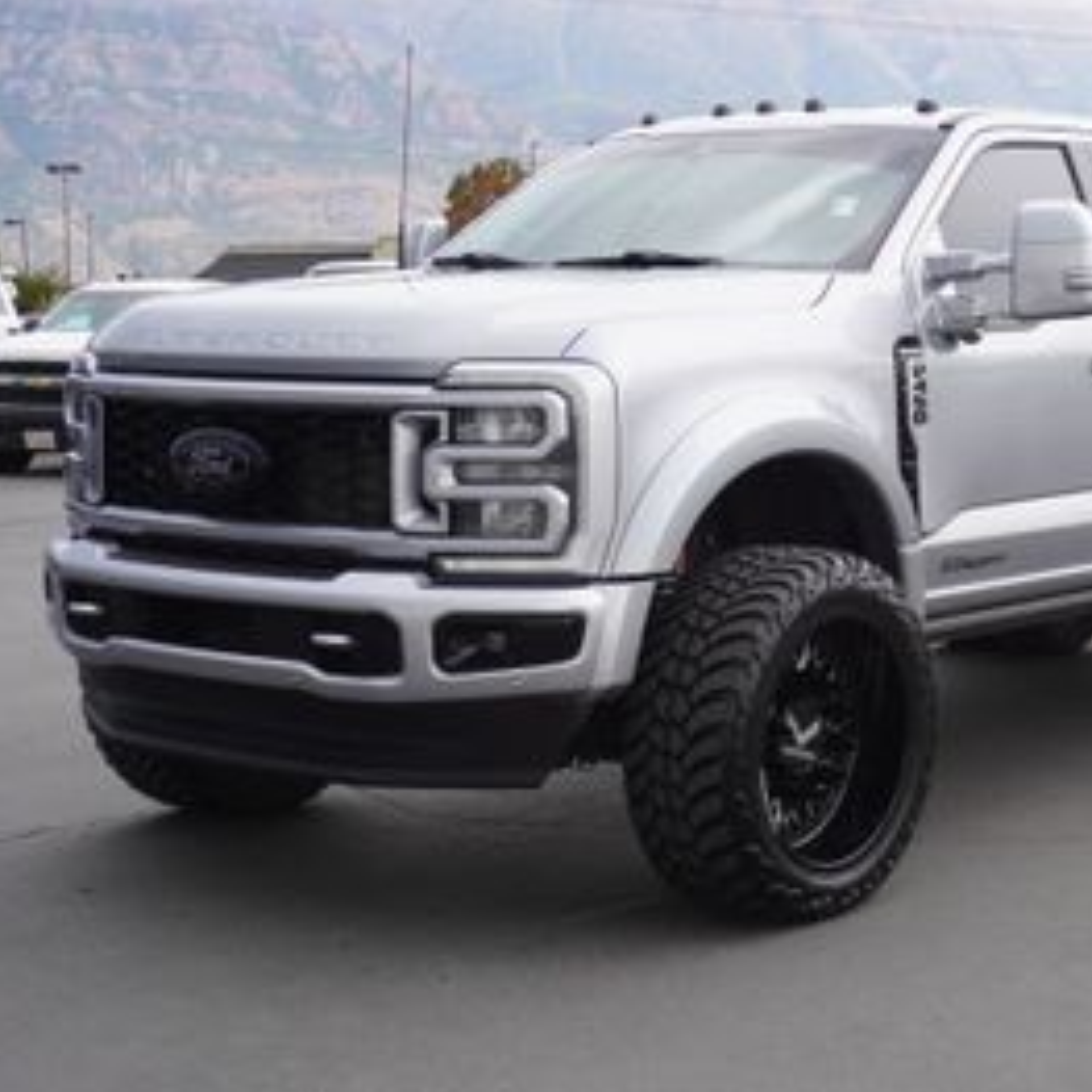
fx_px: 2356
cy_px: 546
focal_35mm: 66
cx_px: 793
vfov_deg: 26.1
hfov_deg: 25.8
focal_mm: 34
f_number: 7.1
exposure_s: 1/80
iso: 100
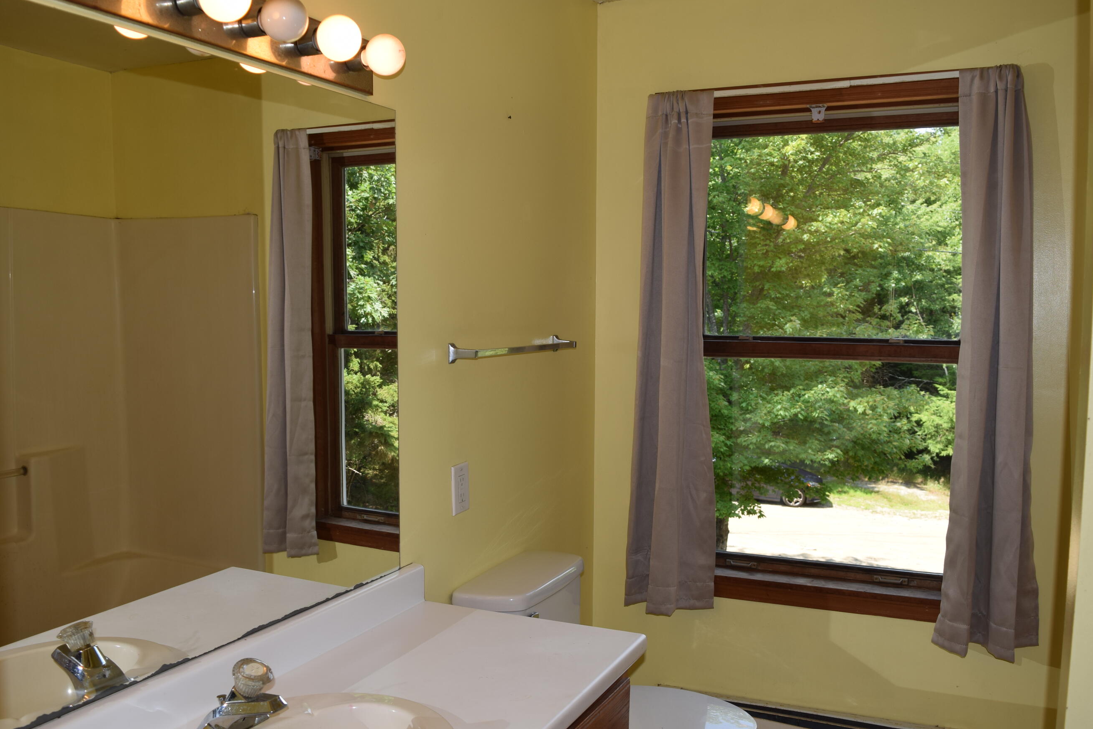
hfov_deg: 60.3
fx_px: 941
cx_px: 520
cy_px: 398
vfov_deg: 42.3
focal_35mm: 31
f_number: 5.6
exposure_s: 1/125
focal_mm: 18
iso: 100
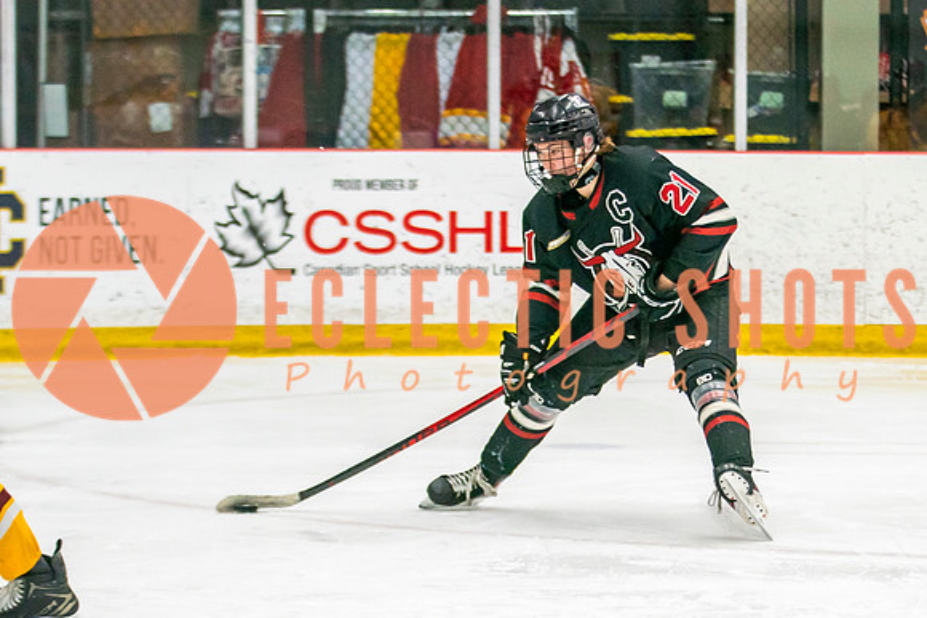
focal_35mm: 199
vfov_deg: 6.9
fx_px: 5131
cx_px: 700
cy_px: 412
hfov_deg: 10.3
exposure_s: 1/640
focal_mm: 90
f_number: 2.8
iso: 1000
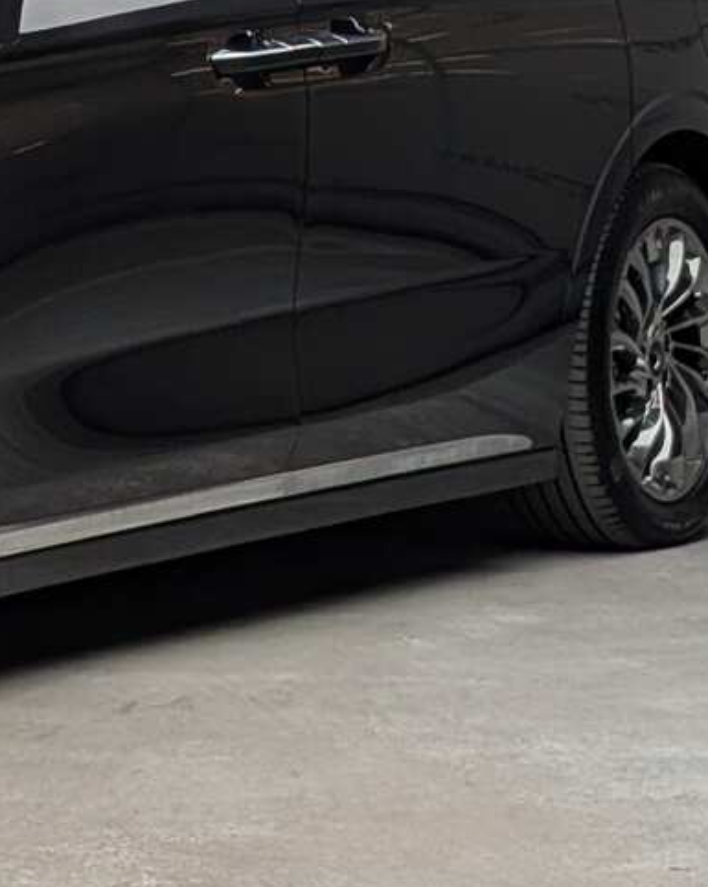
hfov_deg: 10.7
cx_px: -337
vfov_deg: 13.8
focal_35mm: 139
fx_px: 3644
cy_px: 155
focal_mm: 6.9
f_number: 1.68
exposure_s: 1/300
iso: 32
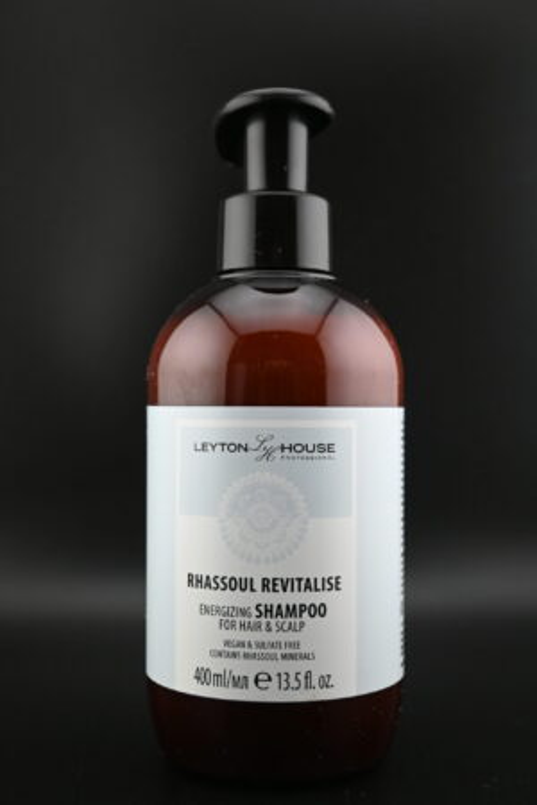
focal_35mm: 45
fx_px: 1007
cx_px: 268
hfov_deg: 29.9
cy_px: 402
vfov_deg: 43.6
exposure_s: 1/60
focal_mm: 30
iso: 100
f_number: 4.8
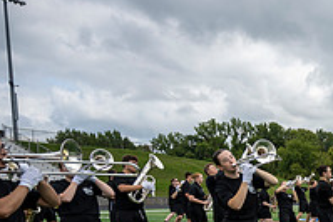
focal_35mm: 70
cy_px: 275
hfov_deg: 23.9
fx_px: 648
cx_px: 474
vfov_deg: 18.4
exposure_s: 1/800
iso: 160
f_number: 4
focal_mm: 24
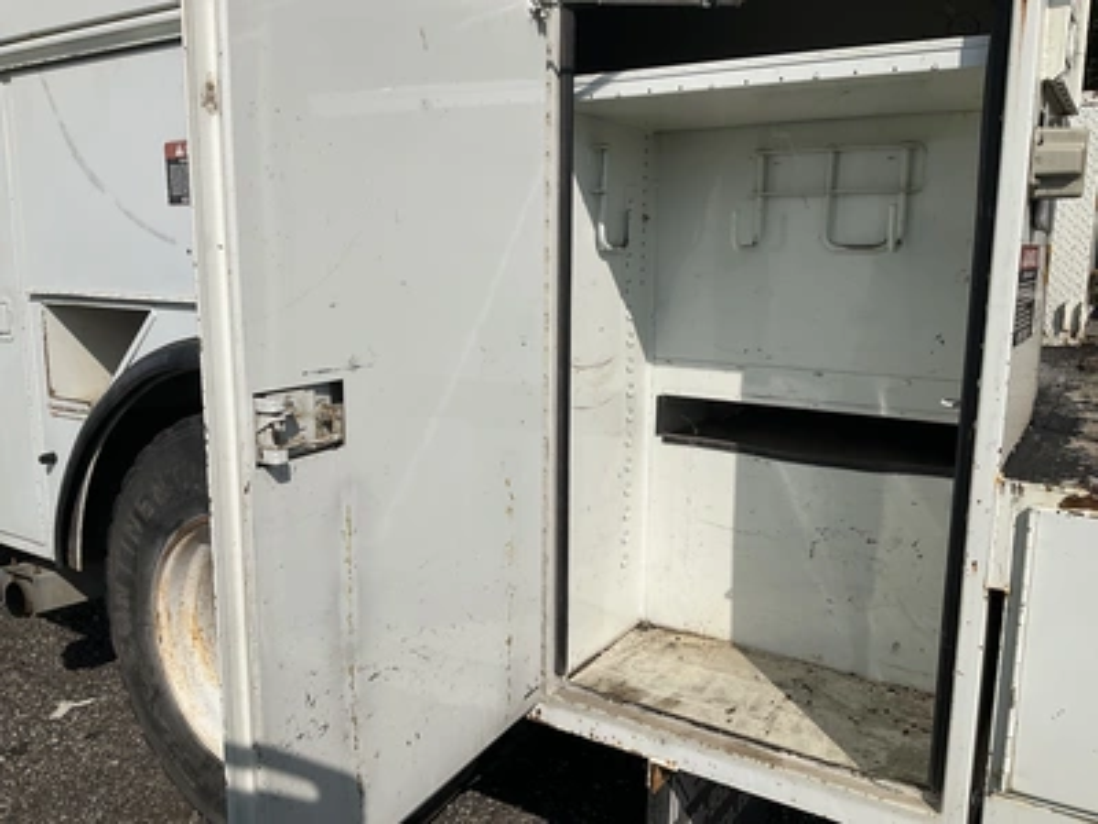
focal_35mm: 29
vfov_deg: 48.2
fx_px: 920
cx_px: 549
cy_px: 412
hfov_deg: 61.7
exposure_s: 1/5814
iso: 25
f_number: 1.8
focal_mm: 3
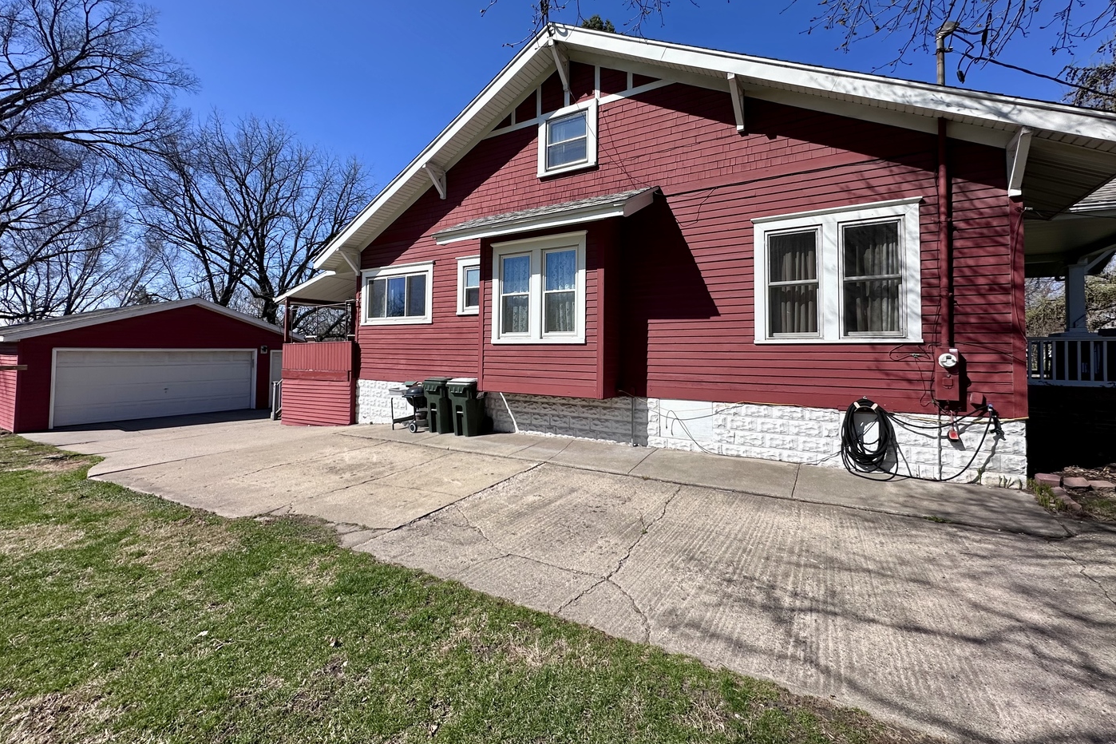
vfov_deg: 77.1
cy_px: 334
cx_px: 571
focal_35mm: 15
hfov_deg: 100.4
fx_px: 465
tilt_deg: +2.5
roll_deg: -0.8
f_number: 2.2
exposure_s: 1/2506
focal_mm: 2.22
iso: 50
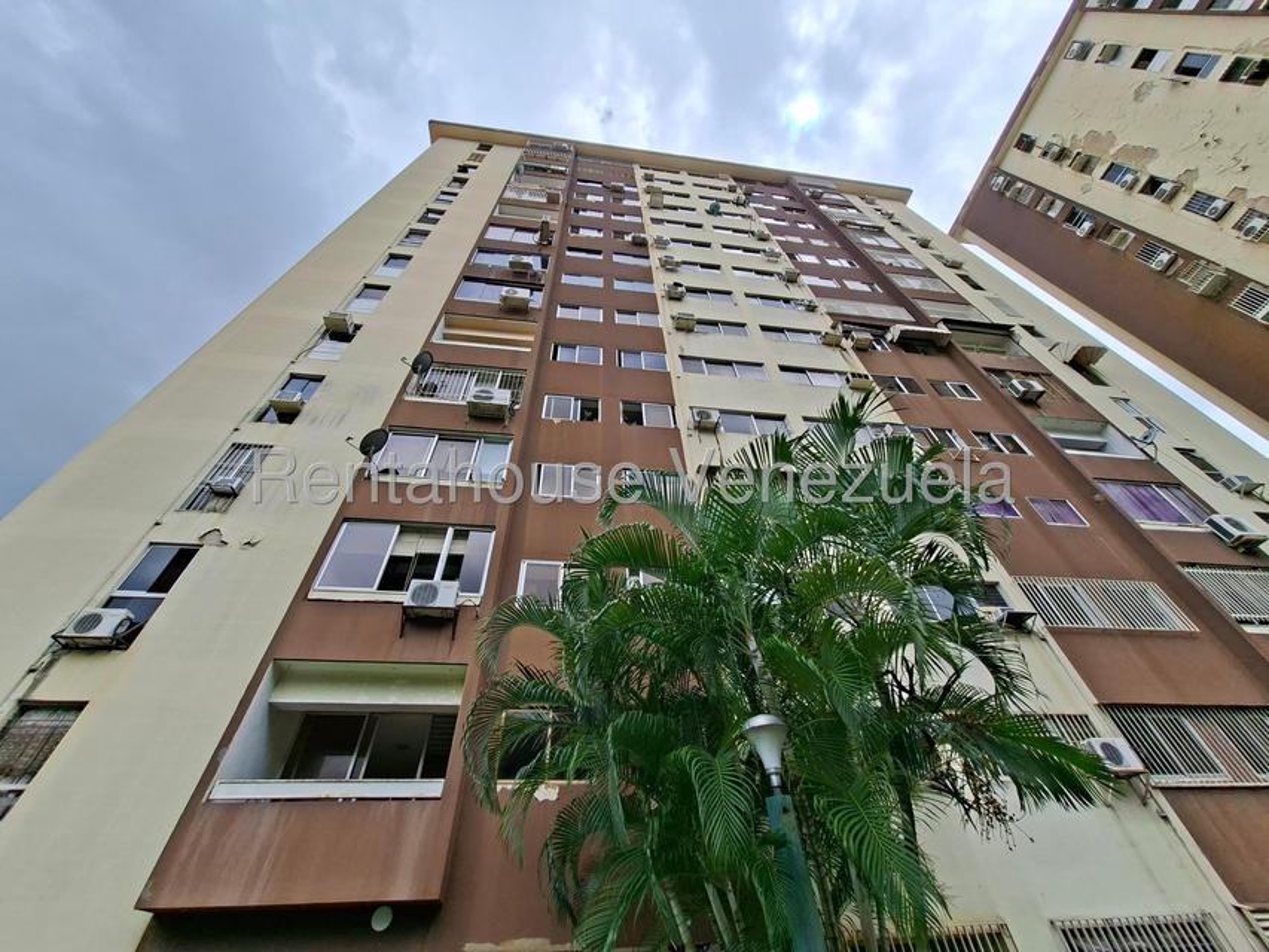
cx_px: 634
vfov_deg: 89.9
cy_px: 476
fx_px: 477
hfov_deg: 106.2
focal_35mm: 13
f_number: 2.2
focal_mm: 1.74
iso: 40
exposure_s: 1/1060
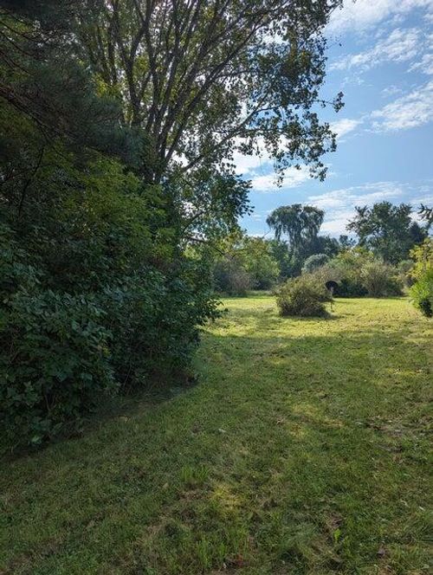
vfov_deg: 71.5
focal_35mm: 24
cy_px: 288
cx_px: 216
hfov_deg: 56.9
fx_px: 399
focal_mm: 6.81
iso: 37
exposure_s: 1/2762
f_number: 1.85
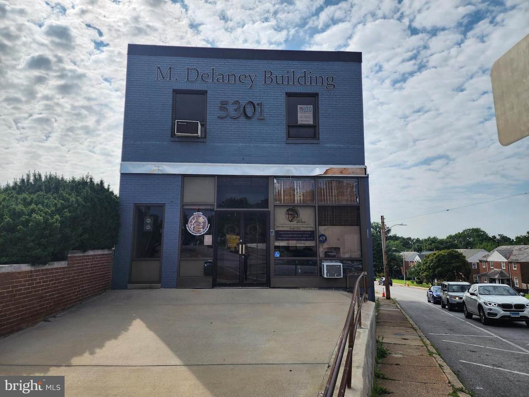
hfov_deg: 73.9
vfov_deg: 58.9
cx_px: 264
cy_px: 198
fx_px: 351
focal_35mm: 23
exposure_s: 1/2157
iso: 12
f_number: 1.8
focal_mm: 6.4
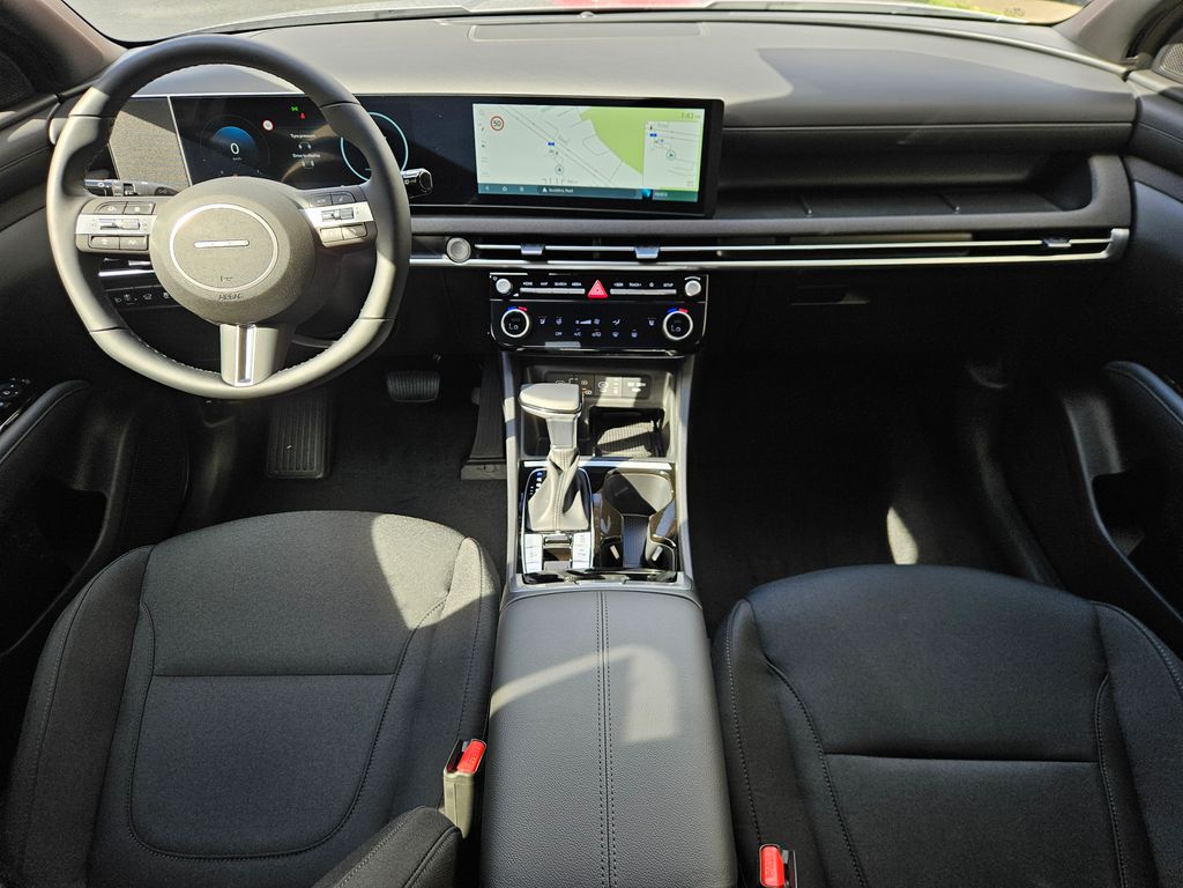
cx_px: 592
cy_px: 444
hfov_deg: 73.9
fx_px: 786
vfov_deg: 58.9
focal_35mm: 23
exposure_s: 1/180
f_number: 1.8
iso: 64
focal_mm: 5.4
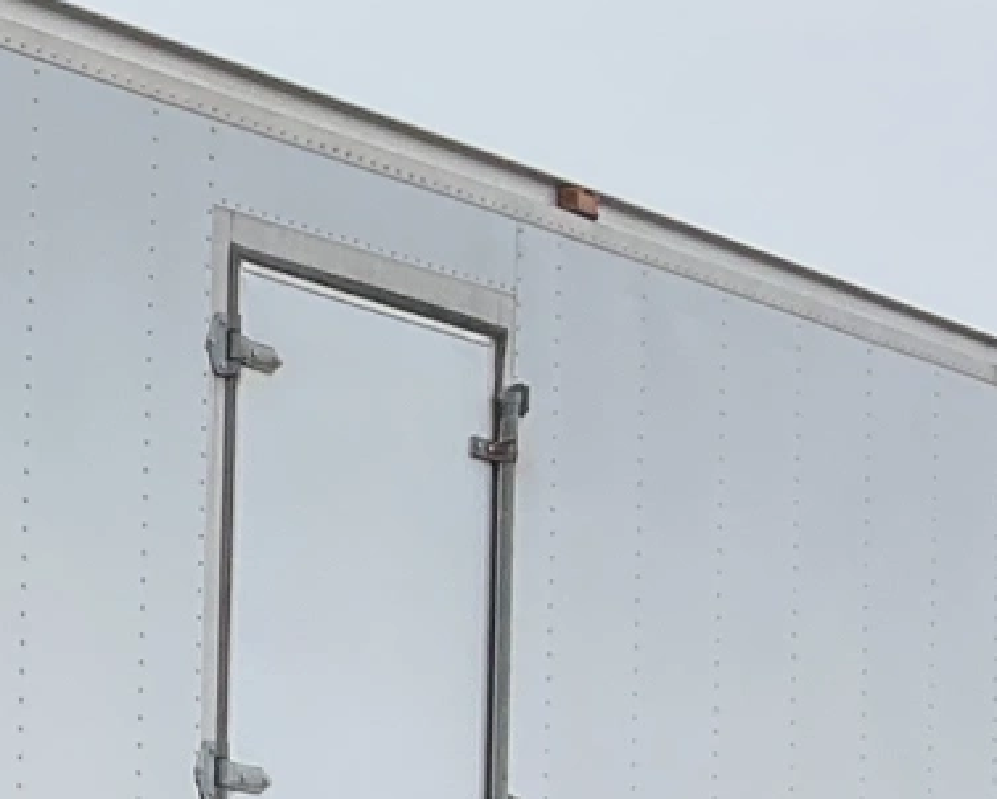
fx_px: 4428
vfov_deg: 10.1
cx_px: -878
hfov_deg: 11.7
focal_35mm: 150
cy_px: 1008
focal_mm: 3
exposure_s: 1/1144
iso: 25
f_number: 1.8
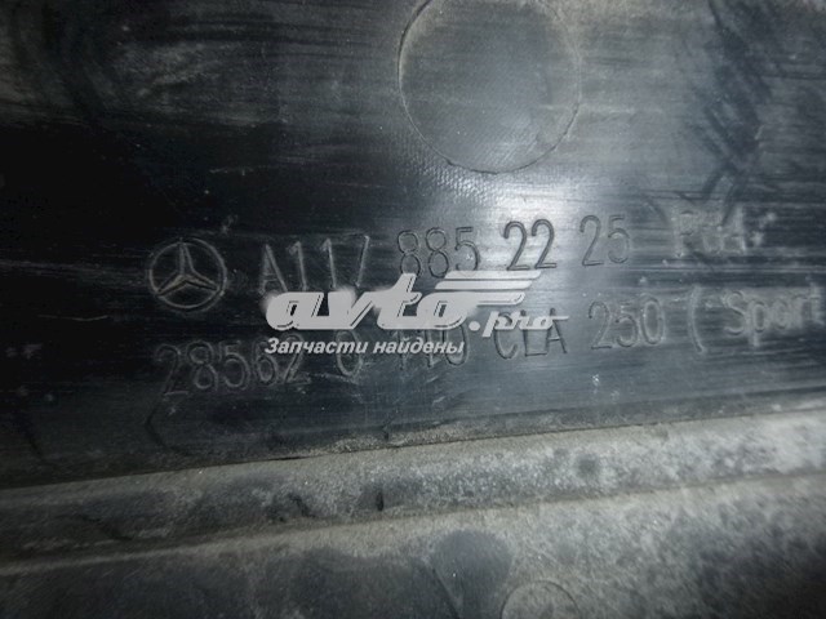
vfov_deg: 54.9
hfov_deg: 69.4
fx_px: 597
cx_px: 413
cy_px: 310
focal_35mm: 25
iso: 200
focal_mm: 4.5
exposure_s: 1/125
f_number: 3.9
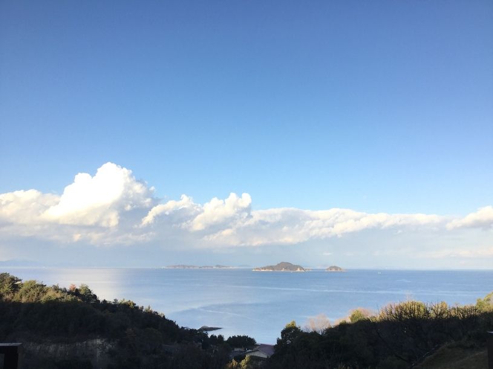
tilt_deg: +9.7
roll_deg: -0.3
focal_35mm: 31
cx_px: 246
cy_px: 184
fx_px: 441
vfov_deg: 45.4
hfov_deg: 58.4
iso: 25
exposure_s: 1/543
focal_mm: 3.3
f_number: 2.4
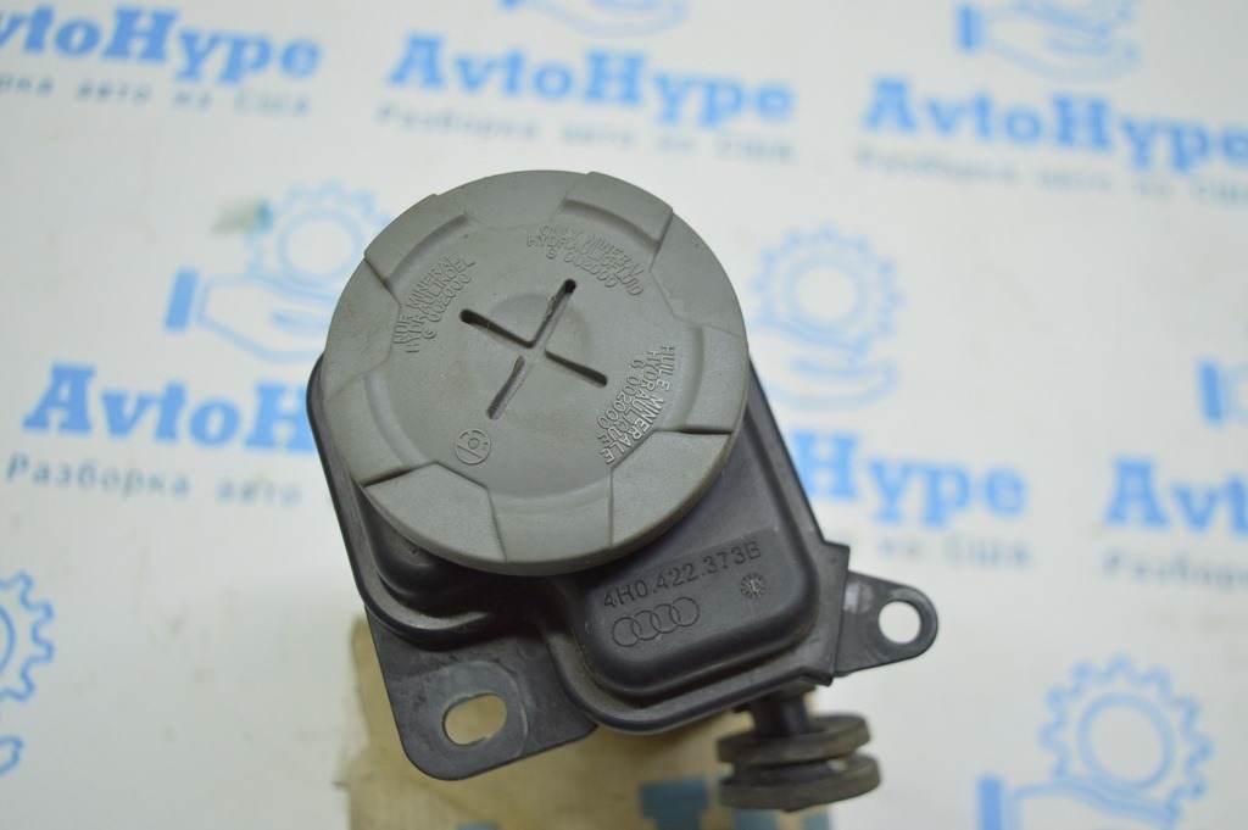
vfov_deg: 34.2
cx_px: 624
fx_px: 1351
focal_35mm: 39
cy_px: 415
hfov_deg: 49.6
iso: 400
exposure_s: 1/60
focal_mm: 26
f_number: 4
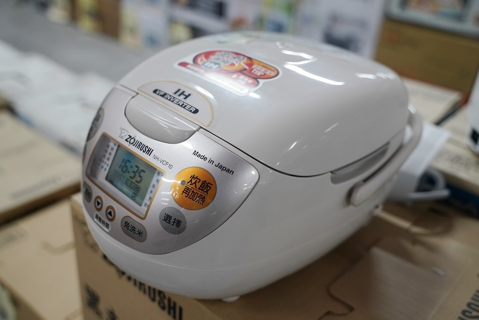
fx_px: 479
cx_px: 240
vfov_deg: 36.9
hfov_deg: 53.1
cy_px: 160
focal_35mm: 36
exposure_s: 1/60
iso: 1600
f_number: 3.5
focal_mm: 36
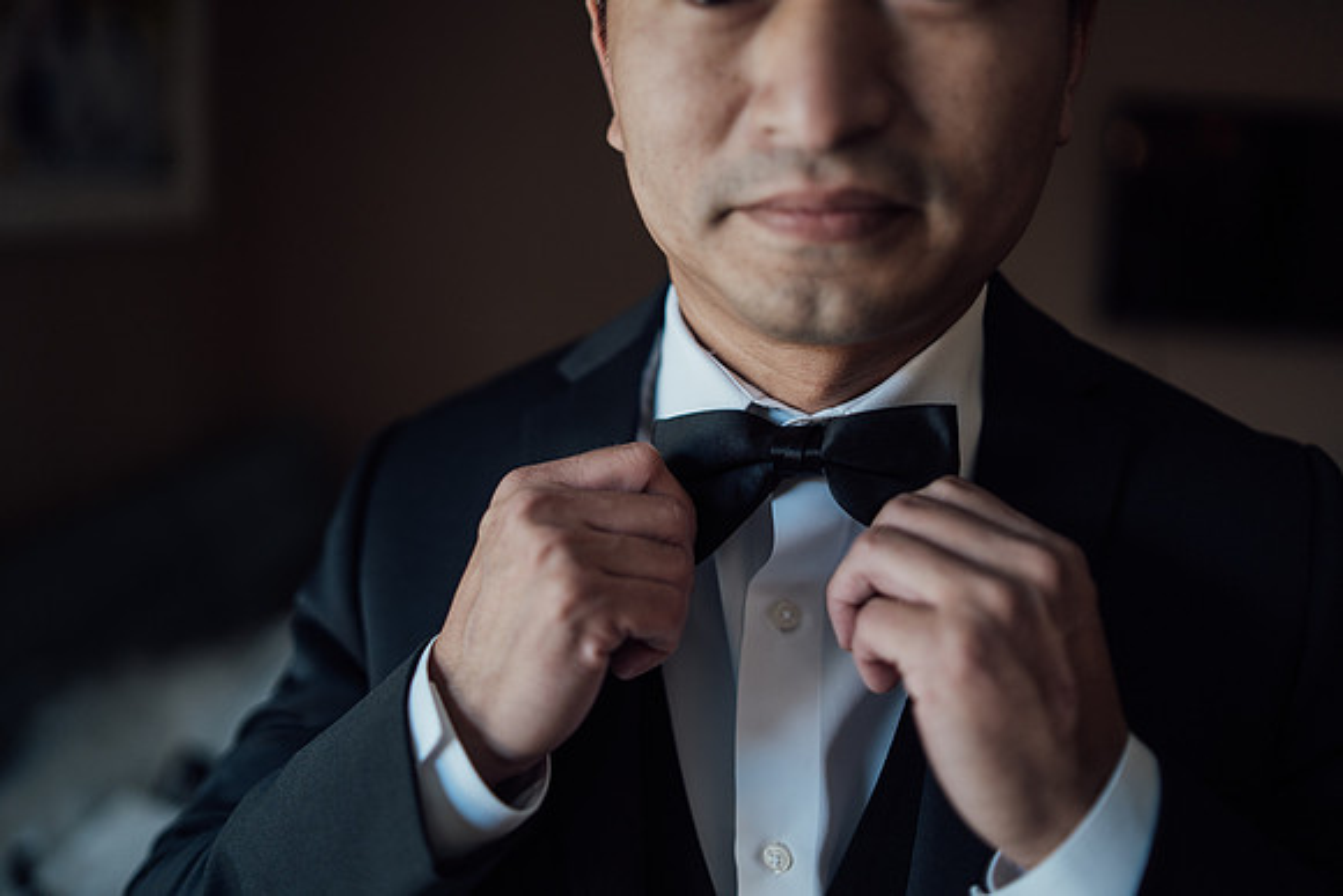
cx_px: 672
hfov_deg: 54.4
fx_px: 1306
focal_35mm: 35
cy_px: 448
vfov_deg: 37.9
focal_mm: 35
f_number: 1.4
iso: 320
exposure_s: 1/640
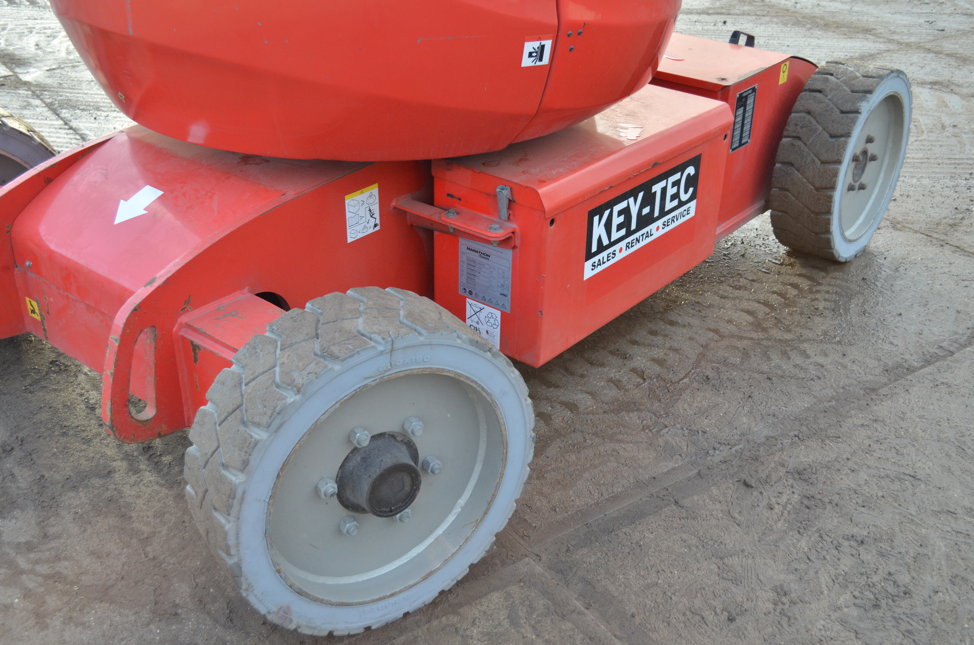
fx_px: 1053
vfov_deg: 34.1
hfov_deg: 49.6
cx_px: 487
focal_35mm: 39
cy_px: 322
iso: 640
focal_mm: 26
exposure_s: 1/400
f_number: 5
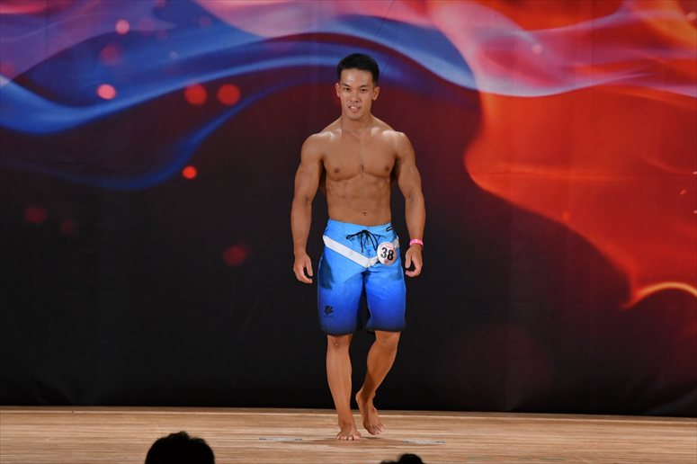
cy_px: 232
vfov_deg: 4.8
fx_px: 5515
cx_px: 348
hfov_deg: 7.2
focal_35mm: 285
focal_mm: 190
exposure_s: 1/400
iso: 3200
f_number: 5.6
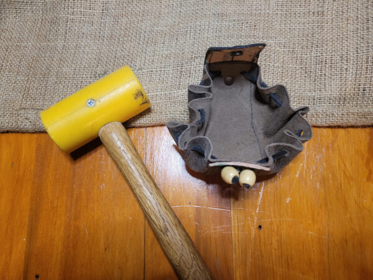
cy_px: 140
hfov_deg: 67.3
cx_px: 186
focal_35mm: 26
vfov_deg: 53.1
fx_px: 280
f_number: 1.8
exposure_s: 1/40
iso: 500
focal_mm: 5.4
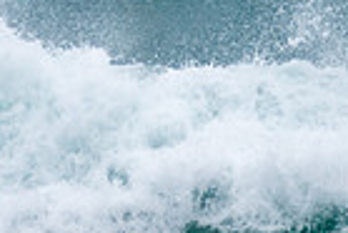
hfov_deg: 0.8
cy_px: -189
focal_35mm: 2553
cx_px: 94
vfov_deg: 0.5
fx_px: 24704
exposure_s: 1/1250
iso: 220
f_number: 5.6
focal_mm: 500
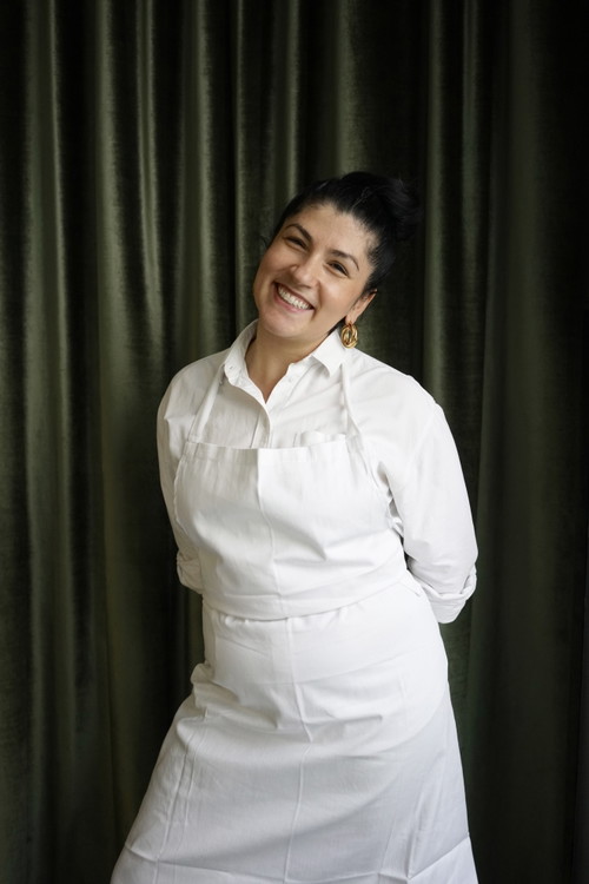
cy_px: 442
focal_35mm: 35
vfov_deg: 54.4
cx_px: 294
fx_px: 859
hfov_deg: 37.9
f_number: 2.8
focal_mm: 35
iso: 2000
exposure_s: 1/160
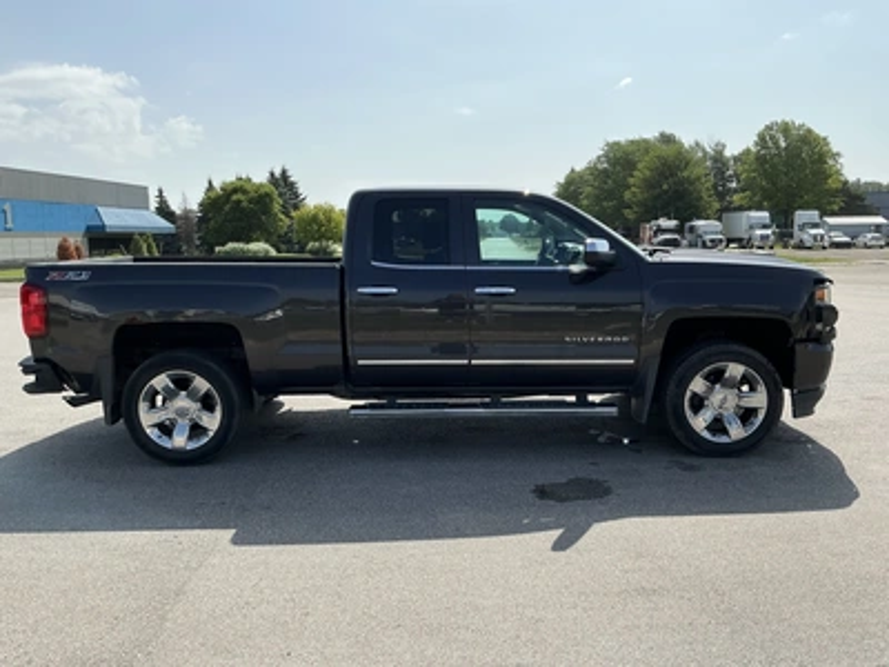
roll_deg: +0.6
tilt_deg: -5.2
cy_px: 334
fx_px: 719
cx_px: 444
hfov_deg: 63.4
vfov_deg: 49.7
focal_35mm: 28
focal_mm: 3
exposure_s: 1/2141
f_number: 1.8
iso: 25
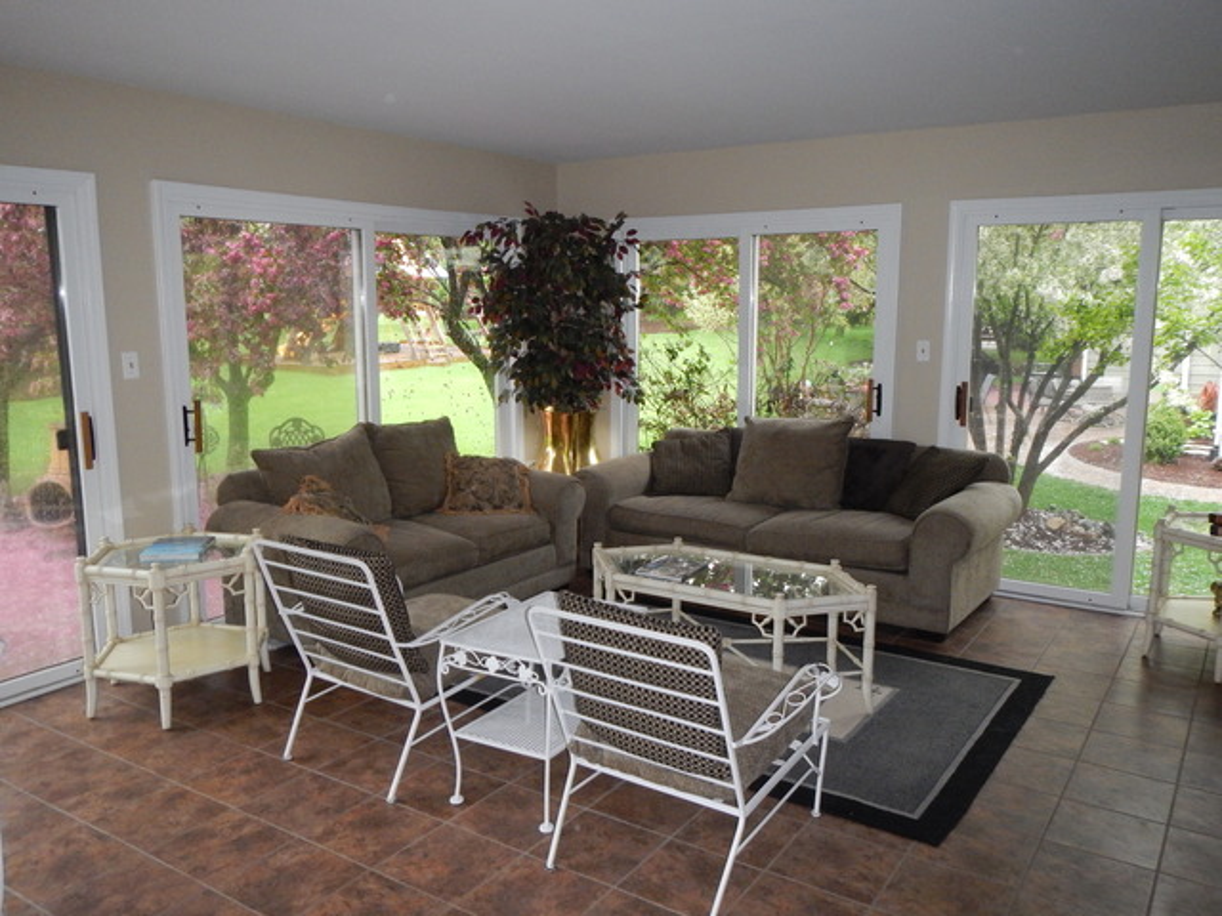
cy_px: 458
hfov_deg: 63.4
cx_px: 611
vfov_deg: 49.7
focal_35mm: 28
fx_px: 988
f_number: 3.9
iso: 400
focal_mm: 5
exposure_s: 1/30
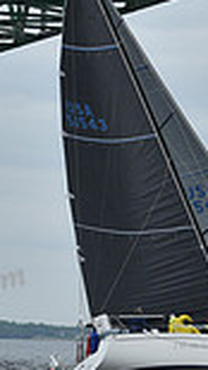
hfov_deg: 4.4
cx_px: 149
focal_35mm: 275
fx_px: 2701
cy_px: 155
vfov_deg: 7.8
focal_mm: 70
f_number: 8
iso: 250
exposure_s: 1/800
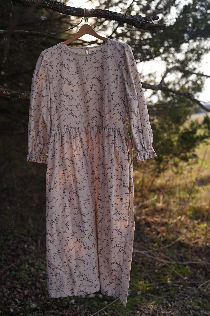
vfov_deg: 54.4
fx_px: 306
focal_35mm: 35
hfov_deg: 37.9
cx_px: 105
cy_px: 158
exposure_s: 1/1000
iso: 100
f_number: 2
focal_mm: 35
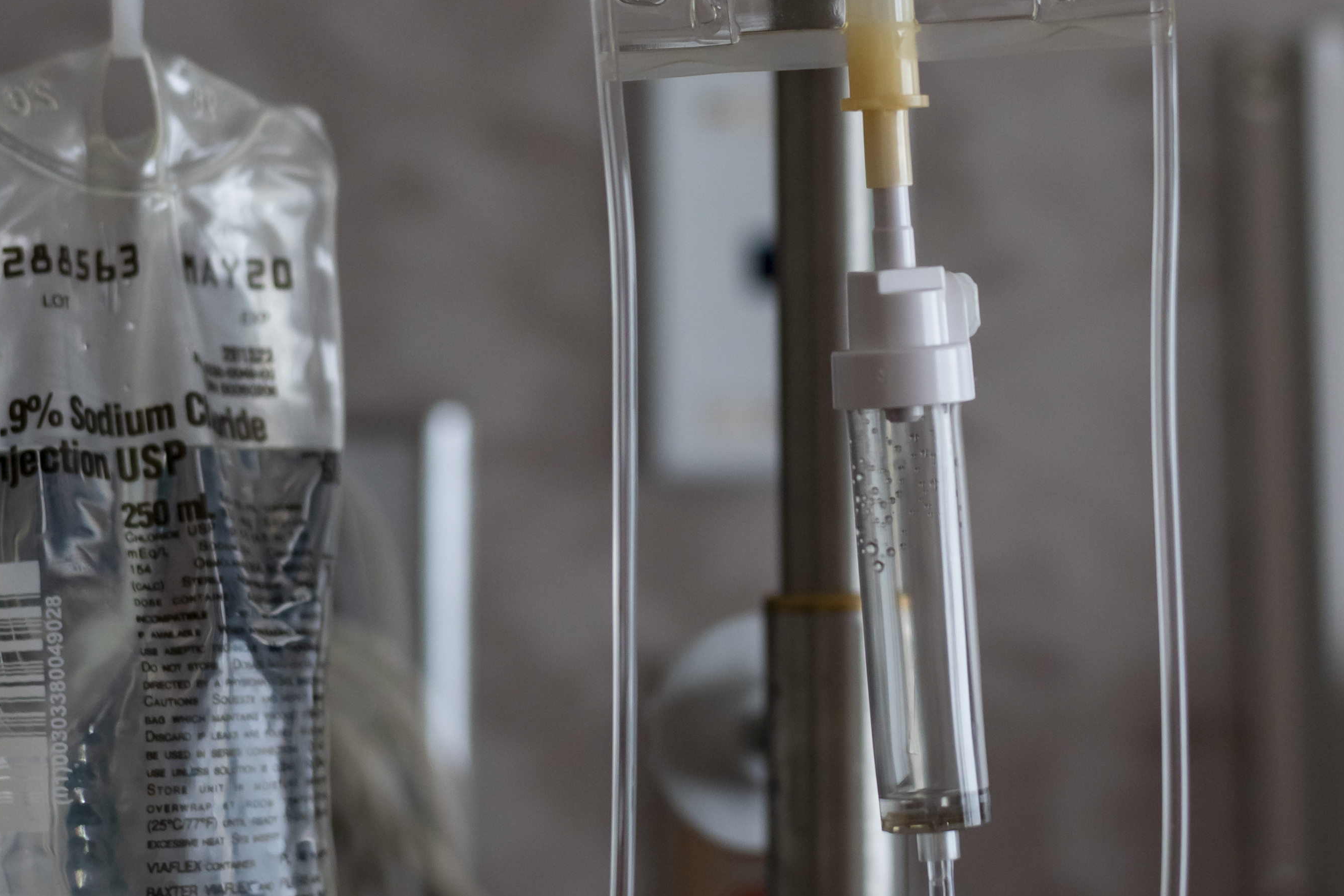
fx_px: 4218
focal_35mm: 113
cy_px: 181
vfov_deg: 12.1
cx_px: 855
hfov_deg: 18.1
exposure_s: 1/160
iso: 400
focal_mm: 50
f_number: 2.8
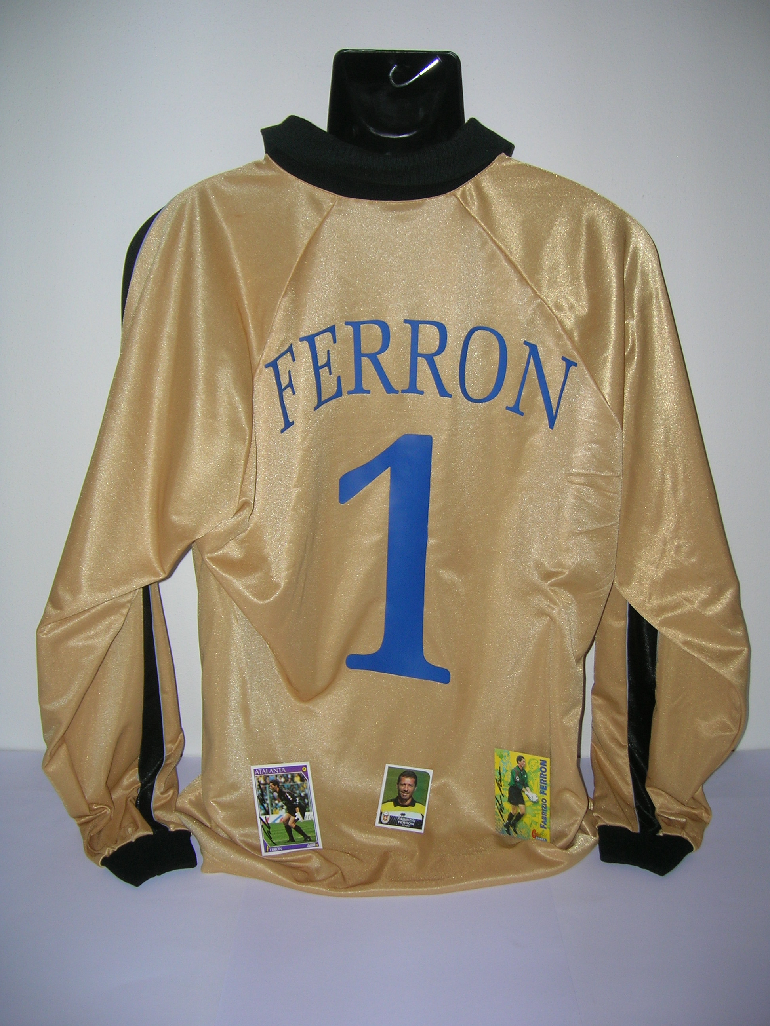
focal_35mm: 34
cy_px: 513
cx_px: 385
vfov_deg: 54.0
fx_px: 1008
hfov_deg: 41.8
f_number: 2.9
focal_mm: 5.7
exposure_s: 1/60.1
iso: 50
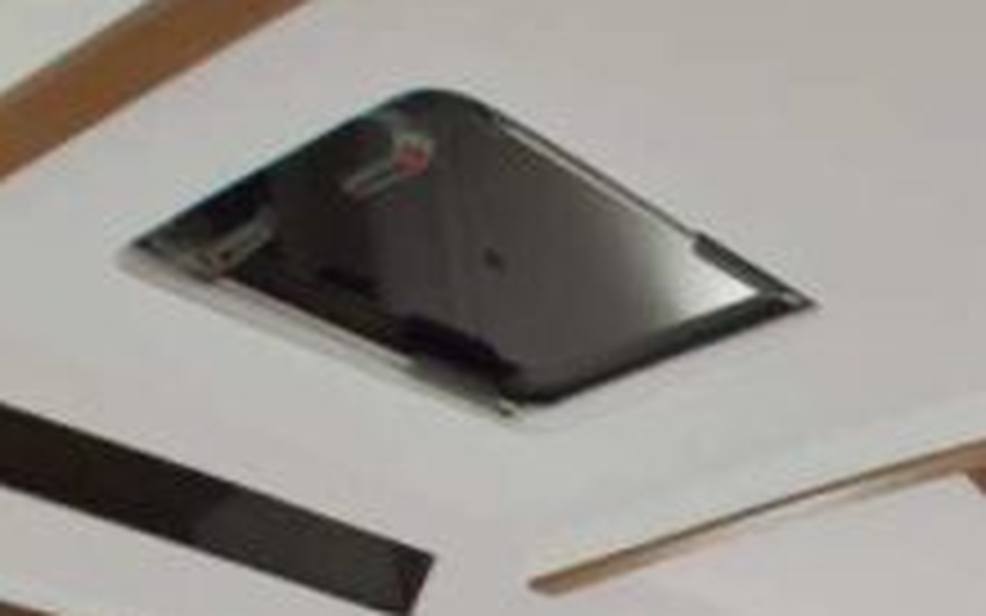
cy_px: 1068
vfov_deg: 18.1
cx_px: 1292
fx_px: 1580
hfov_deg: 28.3
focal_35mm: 59
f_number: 4.5
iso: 1600
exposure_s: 1/25
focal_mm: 11
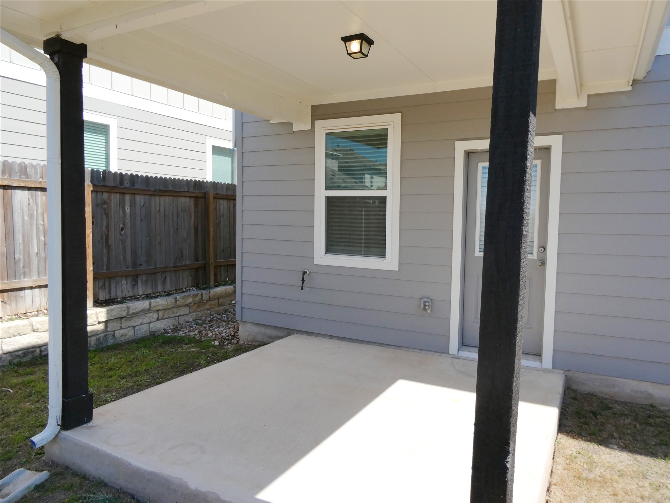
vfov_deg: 56.8
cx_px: 335
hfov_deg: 71.6
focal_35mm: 24
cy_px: 252
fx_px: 465
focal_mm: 4.3
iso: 80
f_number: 3.3
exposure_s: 1/800
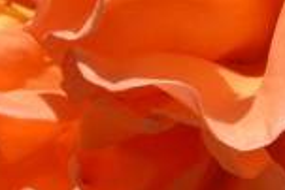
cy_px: 18
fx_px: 3645
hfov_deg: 4.5
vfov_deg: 3.0
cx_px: 385
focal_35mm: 460
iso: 100
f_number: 9
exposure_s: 1/320
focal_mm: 58
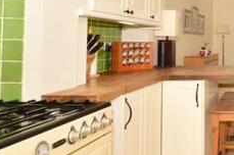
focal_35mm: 43
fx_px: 279
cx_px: 291
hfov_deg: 34.6
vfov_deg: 30.3
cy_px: 29
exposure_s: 1/200
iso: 200
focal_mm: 10
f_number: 8
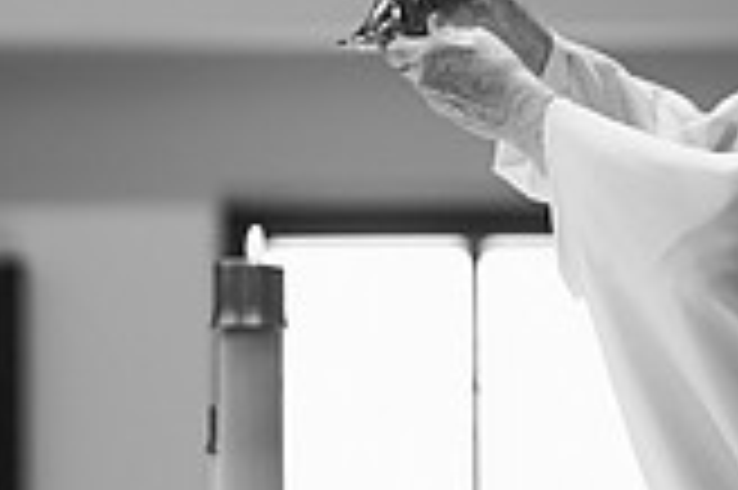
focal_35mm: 322
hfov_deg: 6.4
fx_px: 6594
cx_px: 203
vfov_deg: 4.3
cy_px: -28
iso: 100
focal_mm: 85
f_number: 1.8
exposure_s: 1/125
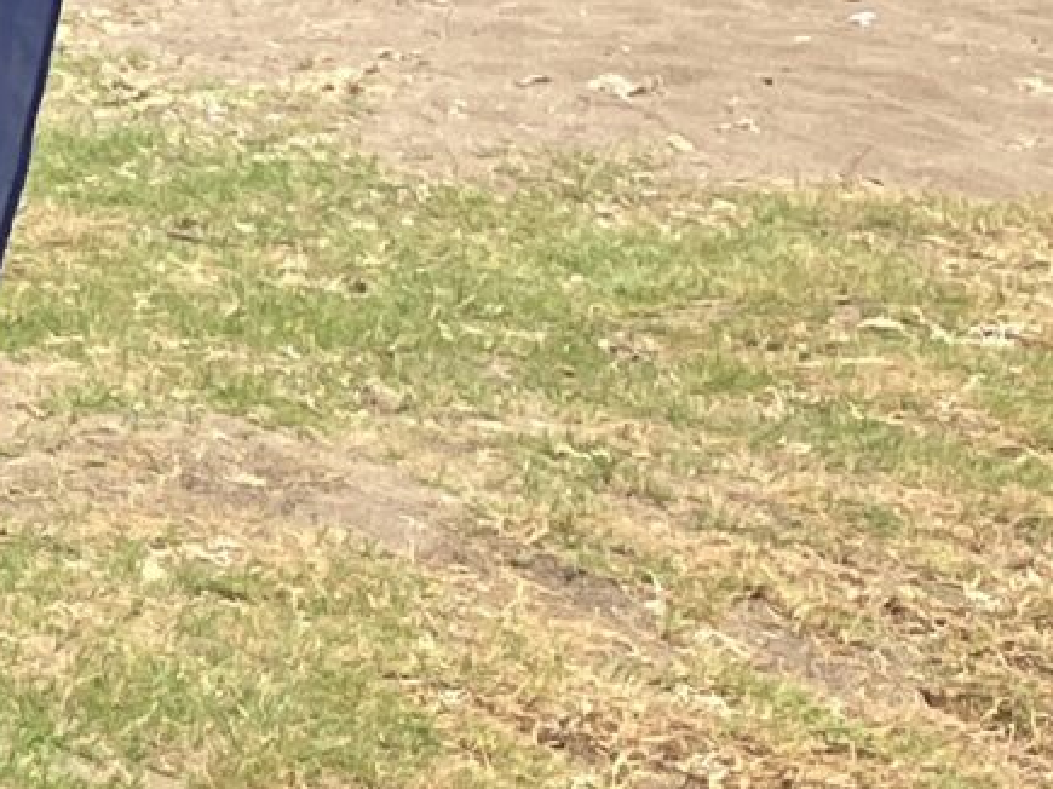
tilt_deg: -7.7
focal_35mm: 175
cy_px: -51
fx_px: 5322
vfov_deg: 8.4
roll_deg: -2.1
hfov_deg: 9.2
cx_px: -2002
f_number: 1.8
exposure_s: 1/1429
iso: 32
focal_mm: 3.99
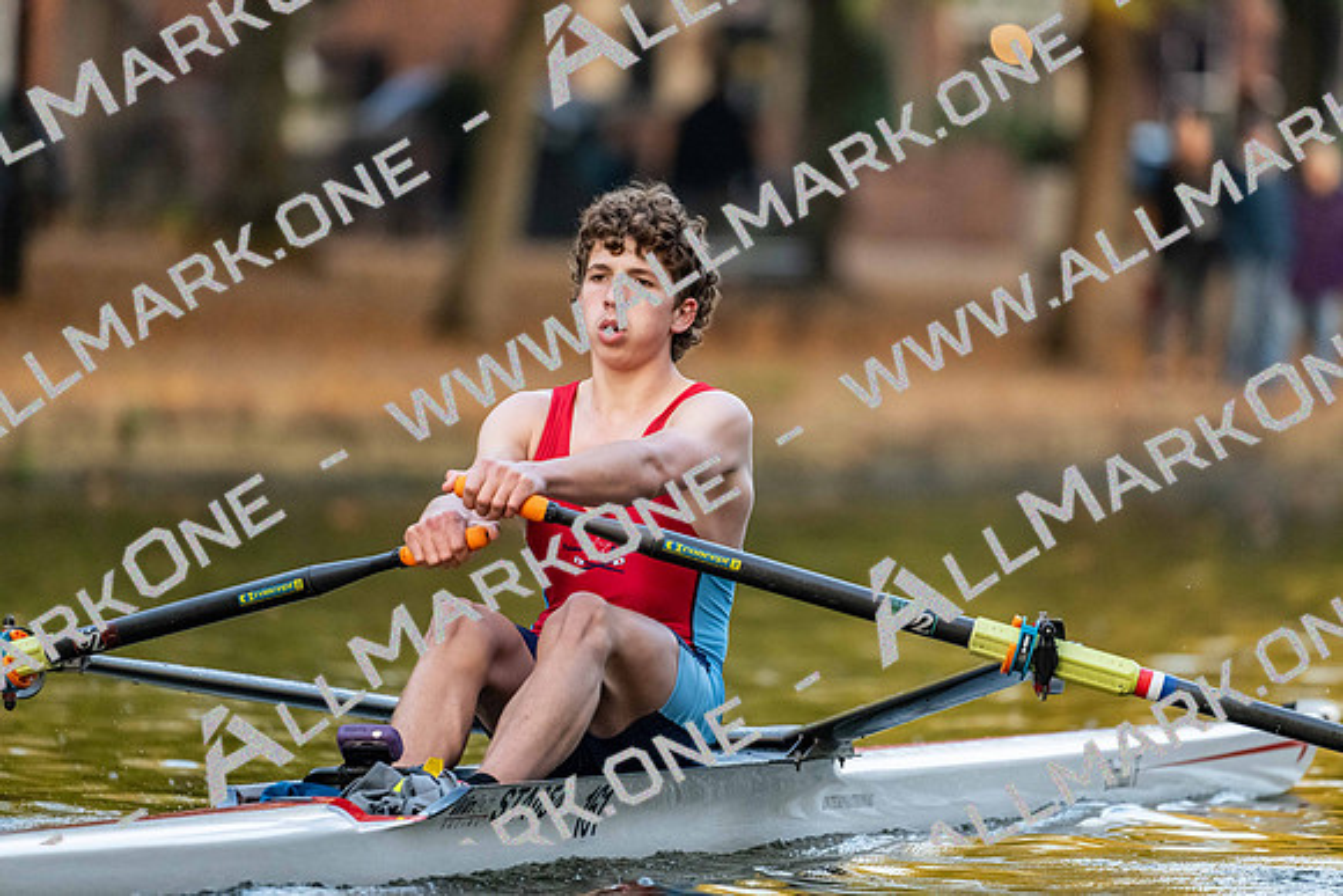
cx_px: 672
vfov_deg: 3.4
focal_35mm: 400
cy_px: 448
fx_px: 14925
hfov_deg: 5.2
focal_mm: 400
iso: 5600
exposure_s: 1/2500
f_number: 4.5
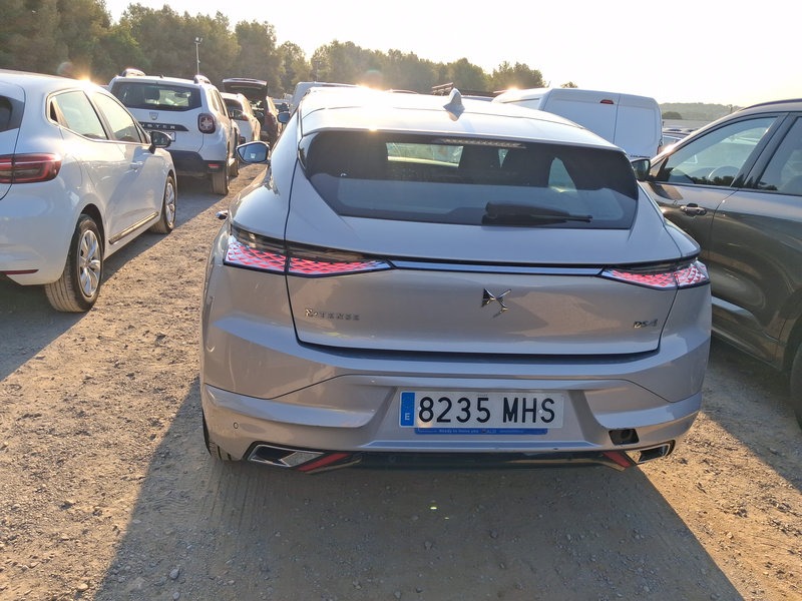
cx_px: 401
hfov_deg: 65.3
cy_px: 300
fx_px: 626
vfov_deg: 51.4
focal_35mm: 27
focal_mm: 4
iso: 20
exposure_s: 1/458
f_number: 1.8
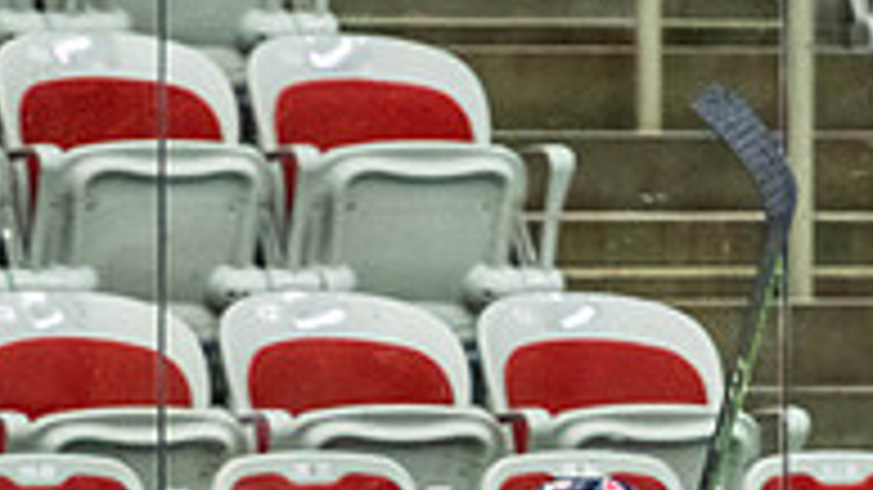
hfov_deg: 2.4
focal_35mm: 883
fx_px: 20434
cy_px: 1083
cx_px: 449
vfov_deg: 1.4
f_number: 2.8
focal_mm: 190
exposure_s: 1/640
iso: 2800
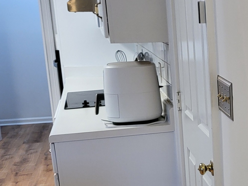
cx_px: 316
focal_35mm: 73
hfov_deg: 23.7
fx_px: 523
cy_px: 145
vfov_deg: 20.0
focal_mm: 5
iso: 200
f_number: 1.8
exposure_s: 1/60
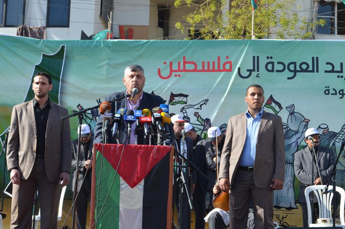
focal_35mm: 63
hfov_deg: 32.0
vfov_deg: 21.5
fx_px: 603
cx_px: 172
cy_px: 114
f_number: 10
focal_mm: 42
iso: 400
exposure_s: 1/400
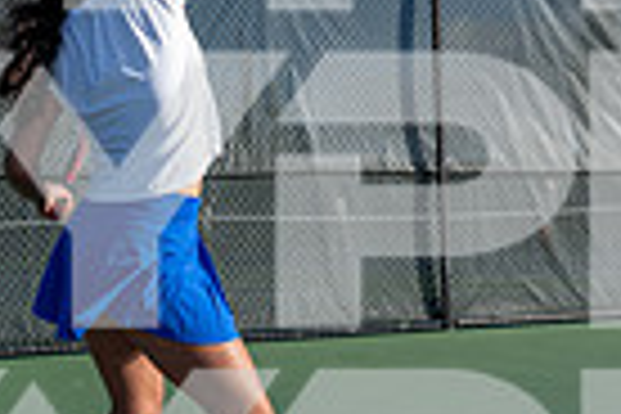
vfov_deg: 16.1
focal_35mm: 85
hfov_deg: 23.8
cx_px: 225
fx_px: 1466
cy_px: 194
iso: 100
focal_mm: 26
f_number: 8
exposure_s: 1/250
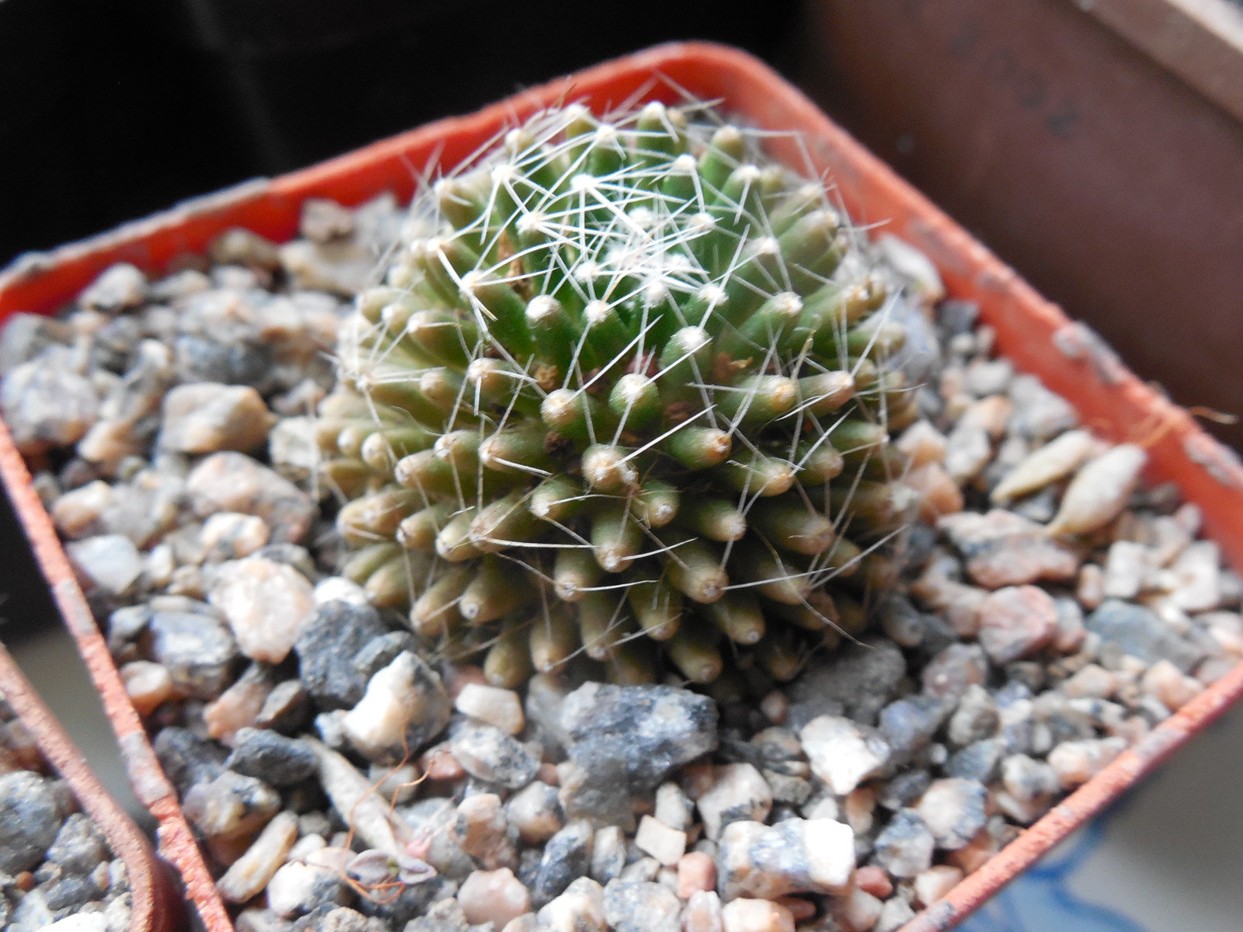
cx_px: 622
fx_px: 1113
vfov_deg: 45.4
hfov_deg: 58.4
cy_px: 466
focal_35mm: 31
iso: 400
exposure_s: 1/20
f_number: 3.6
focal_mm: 5.6
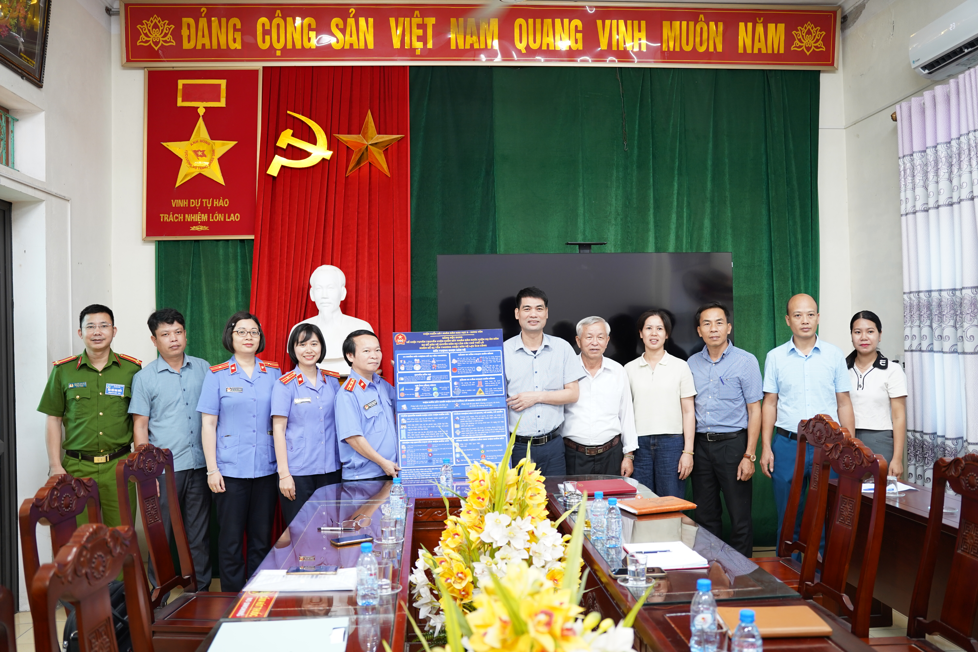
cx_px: 489
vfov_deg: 42.5
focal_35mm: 31
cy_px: 326
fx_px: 839
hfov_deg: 60.4
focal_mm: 30.9
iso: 800
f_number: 2.8
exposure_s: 1/40
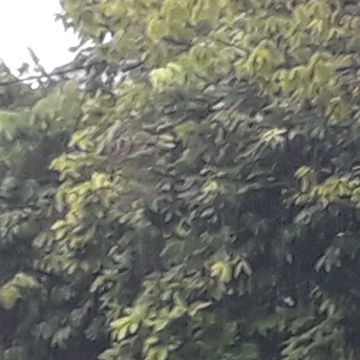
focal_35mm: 139
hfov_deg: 10.8
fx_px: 1635
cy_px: 778
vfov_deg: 11.1
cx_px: 850
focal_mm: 3.6
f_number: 1.9
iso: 50
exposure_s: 1/100
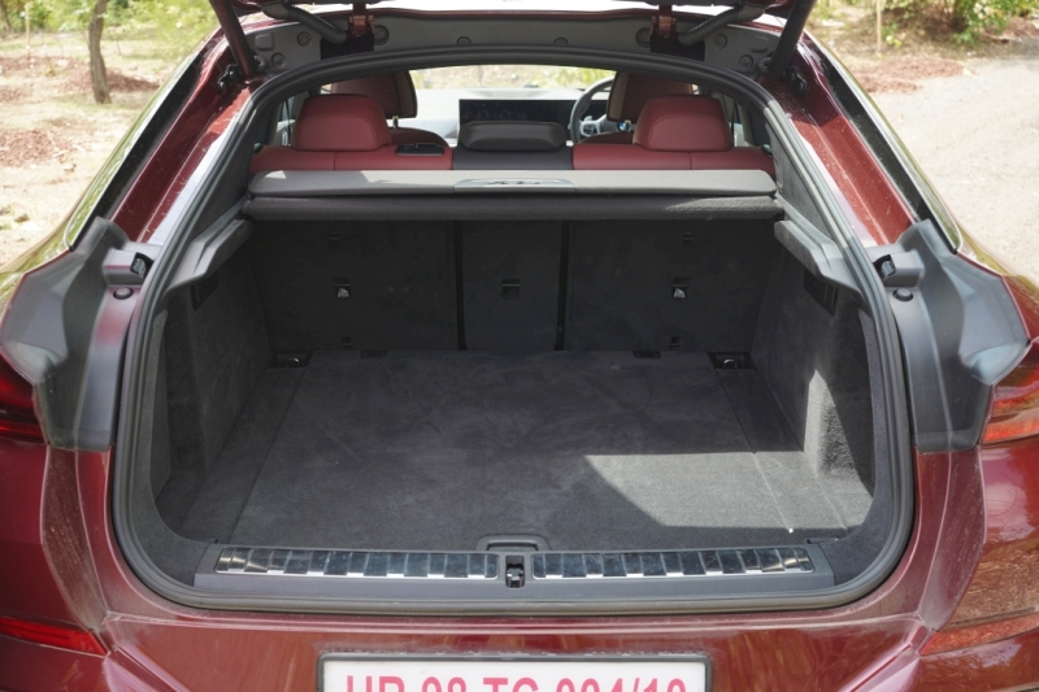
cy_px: 346
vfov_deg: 32.6
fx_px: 1183
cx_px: 520
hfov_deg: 47.4
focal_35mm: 41
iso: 320
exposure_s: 1/100
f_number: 5.6
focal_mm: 41
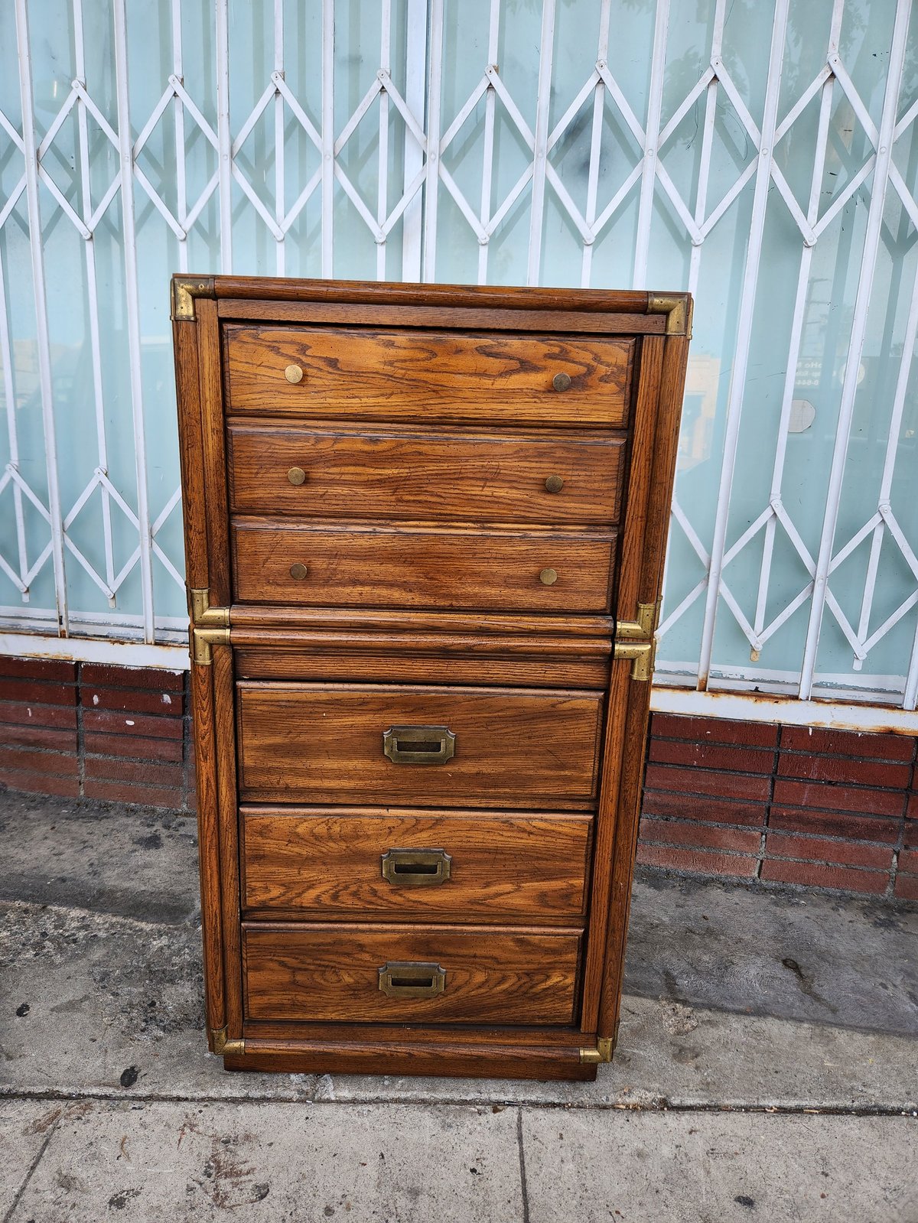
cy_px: 612
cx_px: 459
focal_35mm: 23
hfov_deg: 58.9
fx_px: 813
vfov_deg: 73.9
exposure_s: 1/180
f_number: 1.8
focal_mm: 5.4
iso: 20
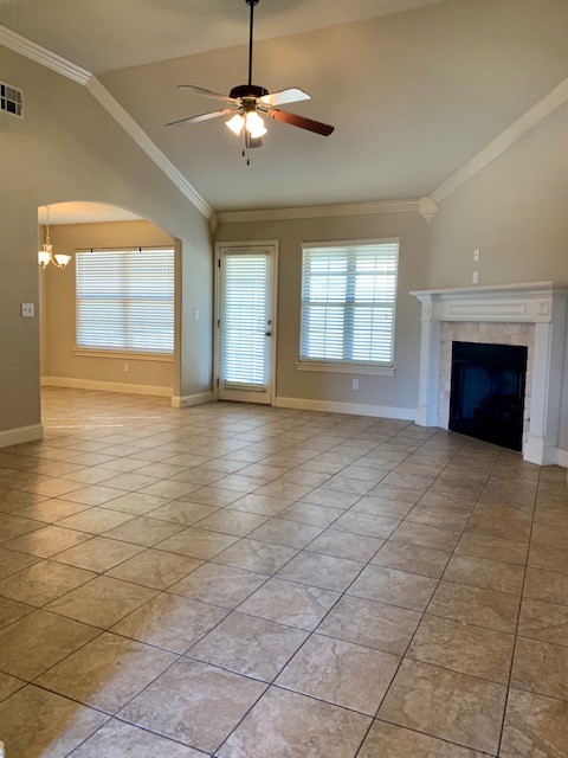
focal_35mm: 26
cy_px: 379
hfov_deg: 53.1
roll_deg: -1.5
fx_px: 569
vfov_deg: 67.3
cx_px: 284
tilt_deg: -4.2
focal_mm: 4.25
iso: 200
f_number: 1.8
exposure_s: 1/60
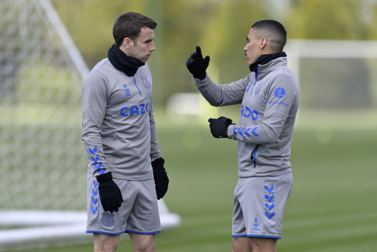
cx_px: 188
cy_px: 126
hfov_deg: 5.2
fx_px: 4189
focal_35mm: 400
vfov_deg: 3.4
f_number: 2.8
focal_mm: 400
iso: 640
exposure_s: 1/5000
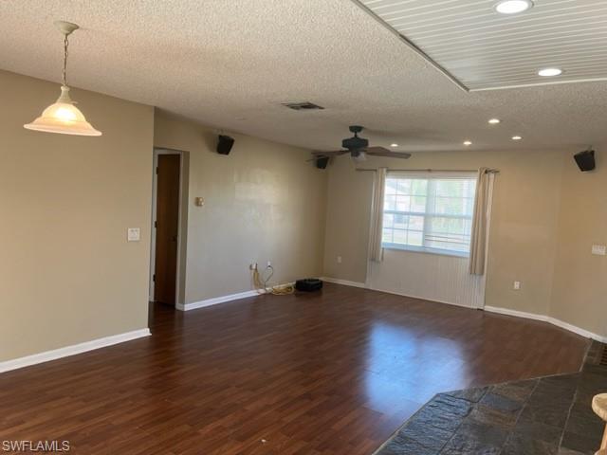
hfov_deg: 67.3
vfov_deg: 53.1
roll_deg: -3.0
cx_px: 304
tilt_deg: -5.1
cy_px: 228
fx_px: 456
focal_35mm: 26
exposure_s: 1/120
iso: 125
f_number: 1.5
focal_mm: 5.7
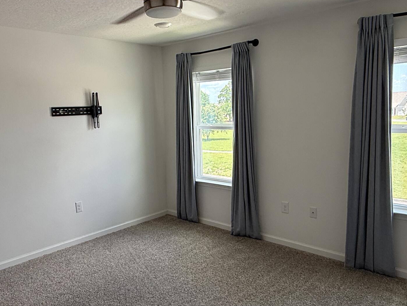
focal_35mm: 30
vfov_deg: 46.8
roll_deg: +2.3
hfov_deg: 59.7
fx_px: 353
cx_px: 171
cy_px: 148
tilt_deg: -5.5
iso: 125
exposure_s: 1/120
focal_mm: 2.22
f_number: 2.2
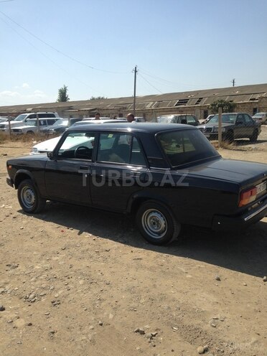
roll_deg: -1.3
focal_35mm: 33
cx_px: 134
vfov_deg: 55.4
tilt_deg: -9.2
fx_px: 339
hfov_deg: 42.9
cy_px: 178
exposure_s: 1/2088
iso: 50
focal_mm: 4.12
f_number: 2.4
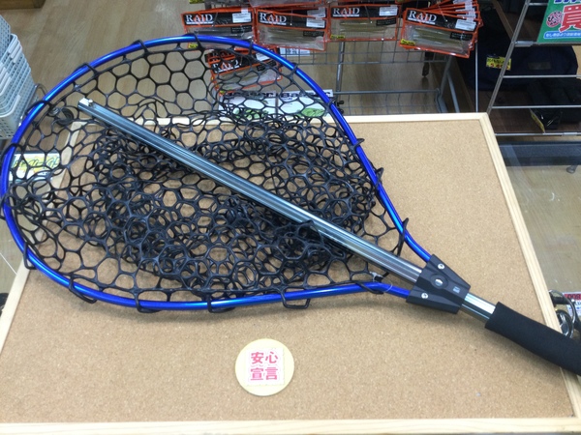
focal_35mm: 31
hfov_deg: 58.4
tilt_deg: -52.5
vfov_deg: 45.4
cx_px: 290
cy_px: 218
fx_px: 520
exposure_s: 1/30
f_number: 2.4
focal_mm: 3.3
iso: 64
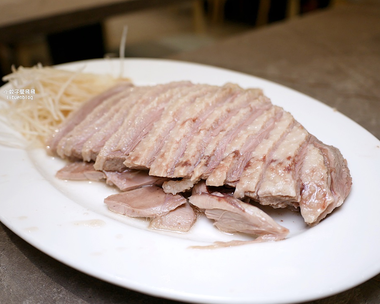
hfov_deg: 58.8
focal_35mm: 30
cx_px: 186
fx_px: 337
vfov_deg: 48.5
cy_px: 153
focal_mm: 14
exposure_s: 1/125
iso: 200
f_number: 2.5
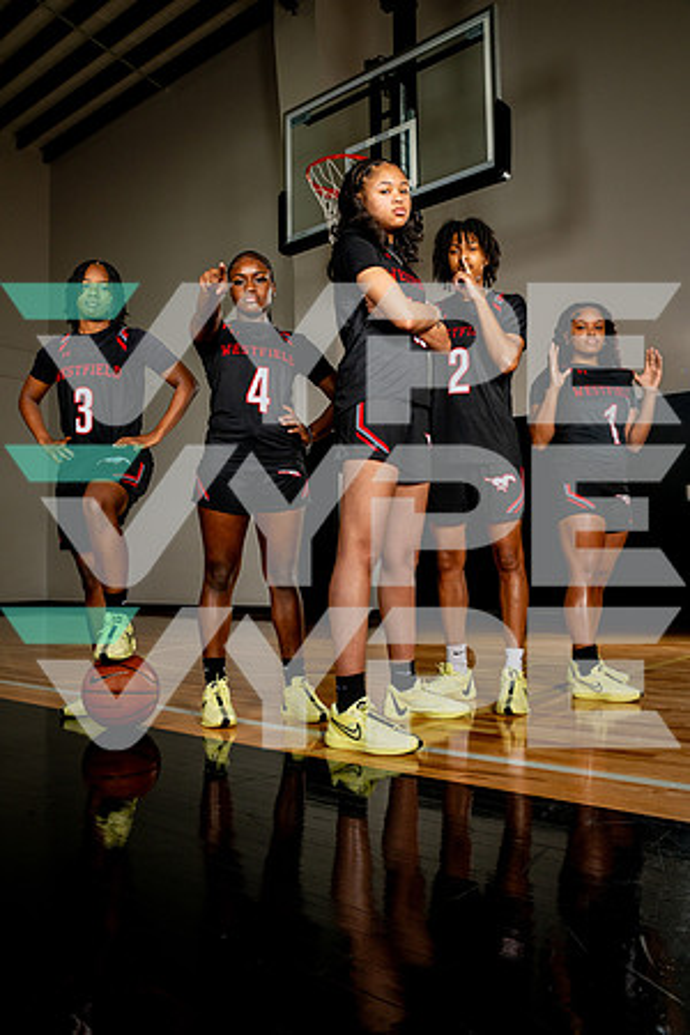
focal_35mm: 30
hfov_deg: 43.6
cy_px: 518
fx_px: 862
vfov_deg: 61.9
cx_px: 345
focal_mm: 30
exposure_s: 1/500
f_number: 8
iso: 250
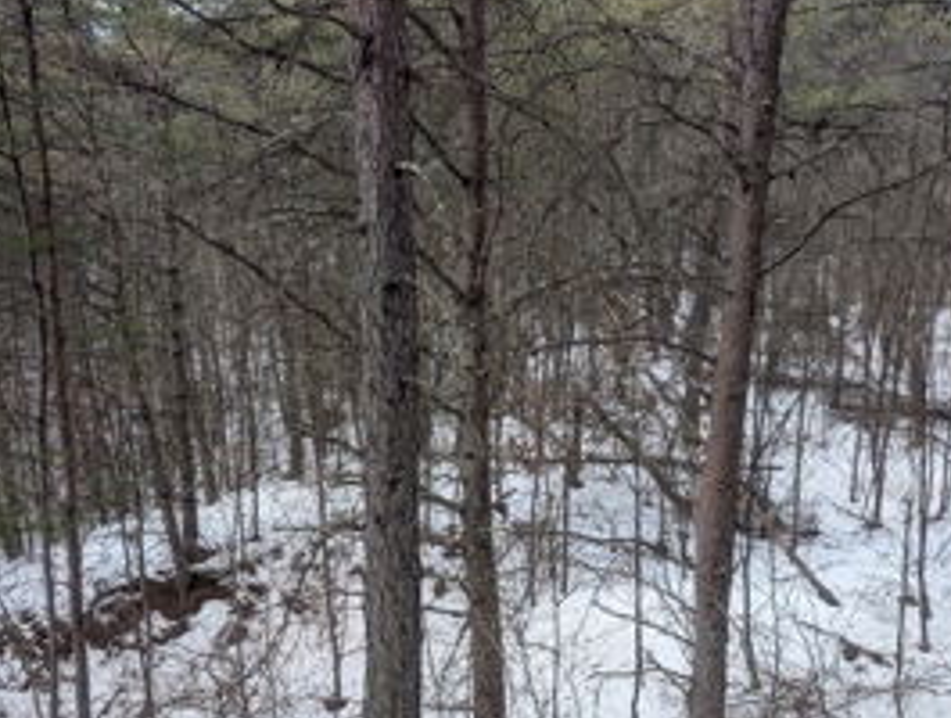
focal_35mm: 36
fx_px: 991
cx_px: 513
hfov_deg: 51.2
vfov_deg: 39.5
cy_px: 460
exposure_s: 1/106
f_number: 1.68
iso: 20
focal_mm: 6.9
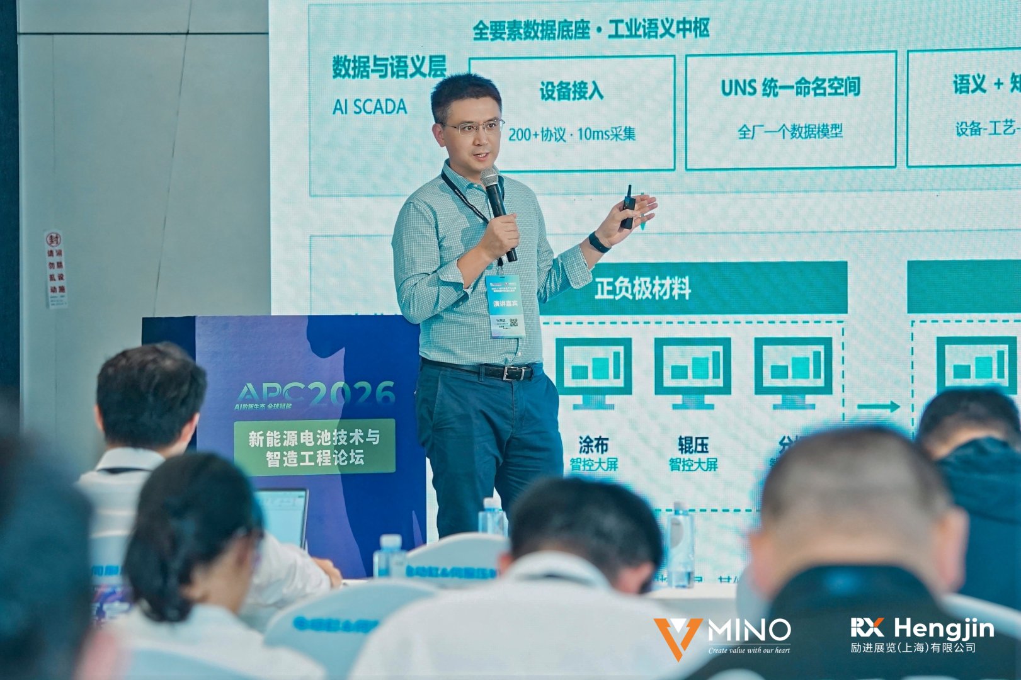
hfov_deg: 13.1
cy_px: 340
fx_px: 4452
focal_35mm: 157
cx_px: 510
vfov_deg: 8.7
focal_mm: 105
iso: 1000
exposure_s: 1/161
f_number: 4
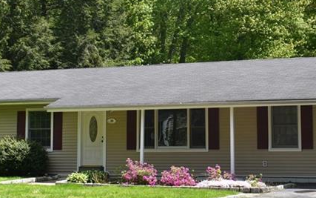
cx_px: 215
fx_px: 758
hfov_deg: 23.4
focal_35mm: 88
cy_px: 43
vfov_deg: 14.8
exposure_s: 1/320
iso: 400
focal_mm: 24
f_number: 10
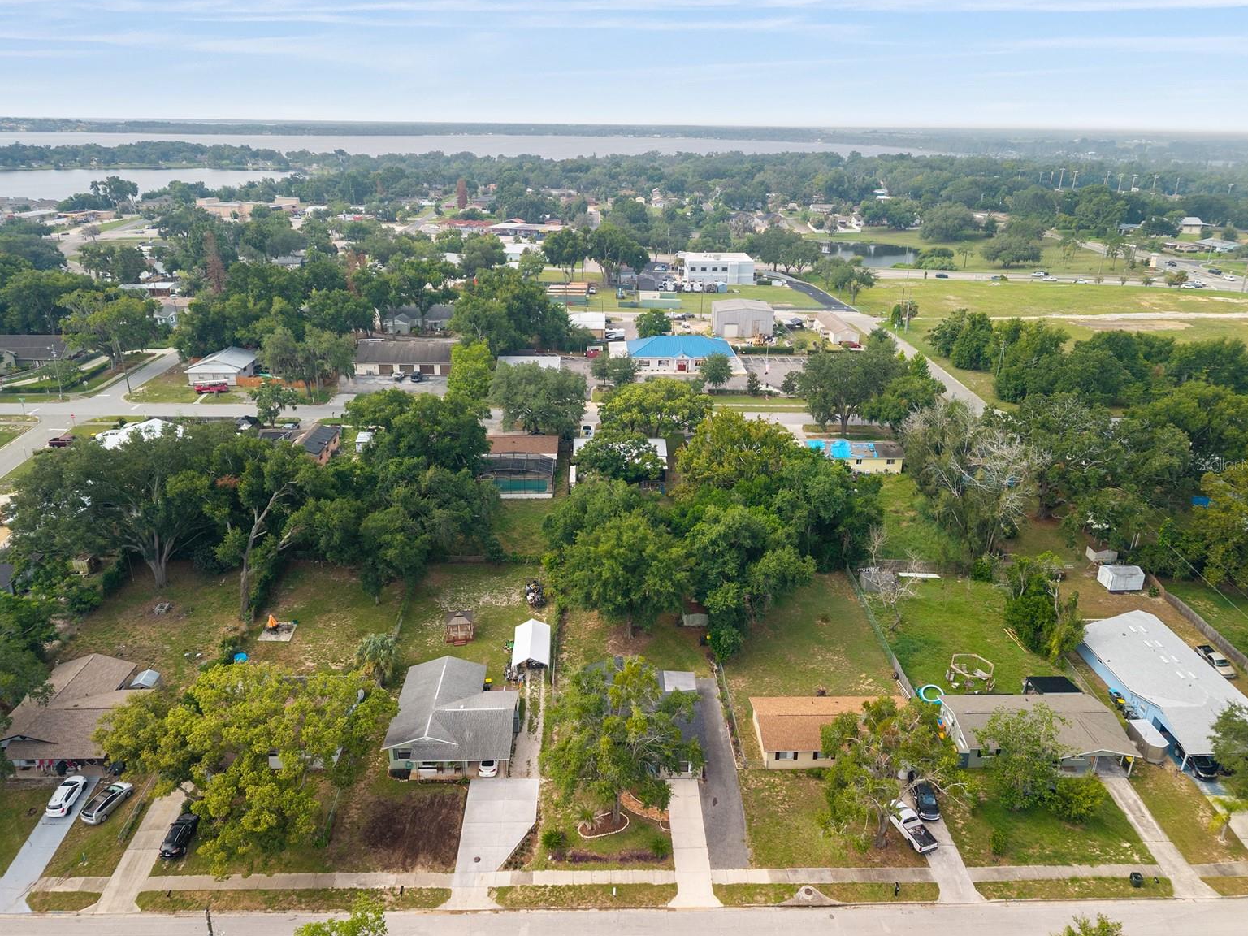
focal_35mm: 25
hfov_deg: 69.4
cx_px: 623
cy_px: 464
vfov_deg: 54.9
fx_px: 901
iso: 130
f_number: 1.8
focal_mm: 8.67
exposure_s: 1/50
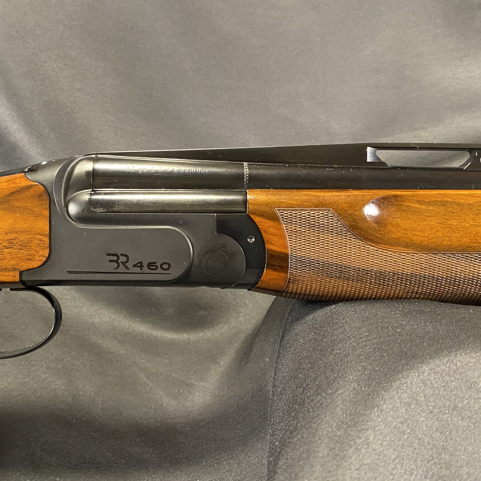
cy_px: 240
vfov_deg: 43.9
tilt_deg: -10.3
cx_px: 187
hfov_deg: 43.6
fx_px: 597
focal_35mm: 38
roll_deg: +1.9
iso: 500
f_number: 1.8
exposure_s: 1/60
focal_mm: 4.25
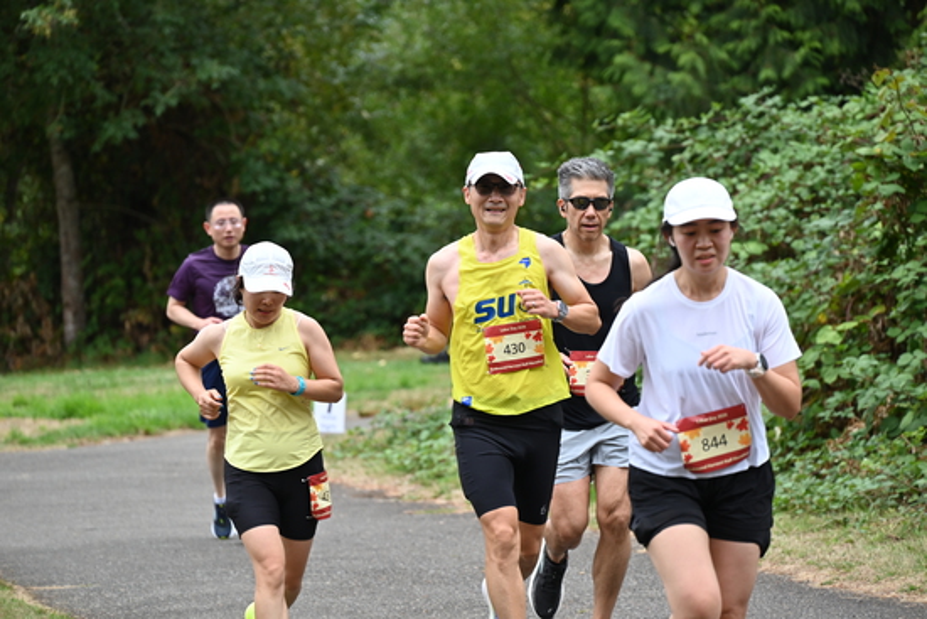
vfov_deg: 6.9
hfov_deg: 10.3
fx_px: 5151
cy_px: 310
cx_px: 464
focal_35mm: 200
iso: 400
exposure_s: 1/320
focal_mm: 200
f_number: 6.3
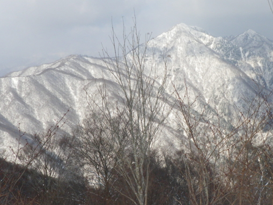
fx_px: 434
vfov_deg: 26.6
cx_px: 178
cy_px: 109
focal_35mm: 55
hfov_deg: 34.7
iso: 64
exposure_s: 1/320
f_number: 6.3
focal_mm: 6.2
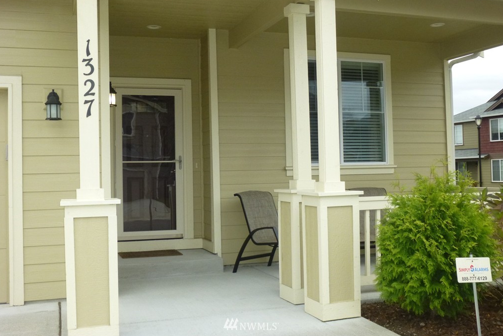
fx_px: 573
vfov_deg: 32.6
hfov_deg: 47.4
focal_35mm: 41
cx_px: 251
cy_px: 152
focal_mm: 6.9
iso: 400
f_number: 3.7
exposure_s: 1/320
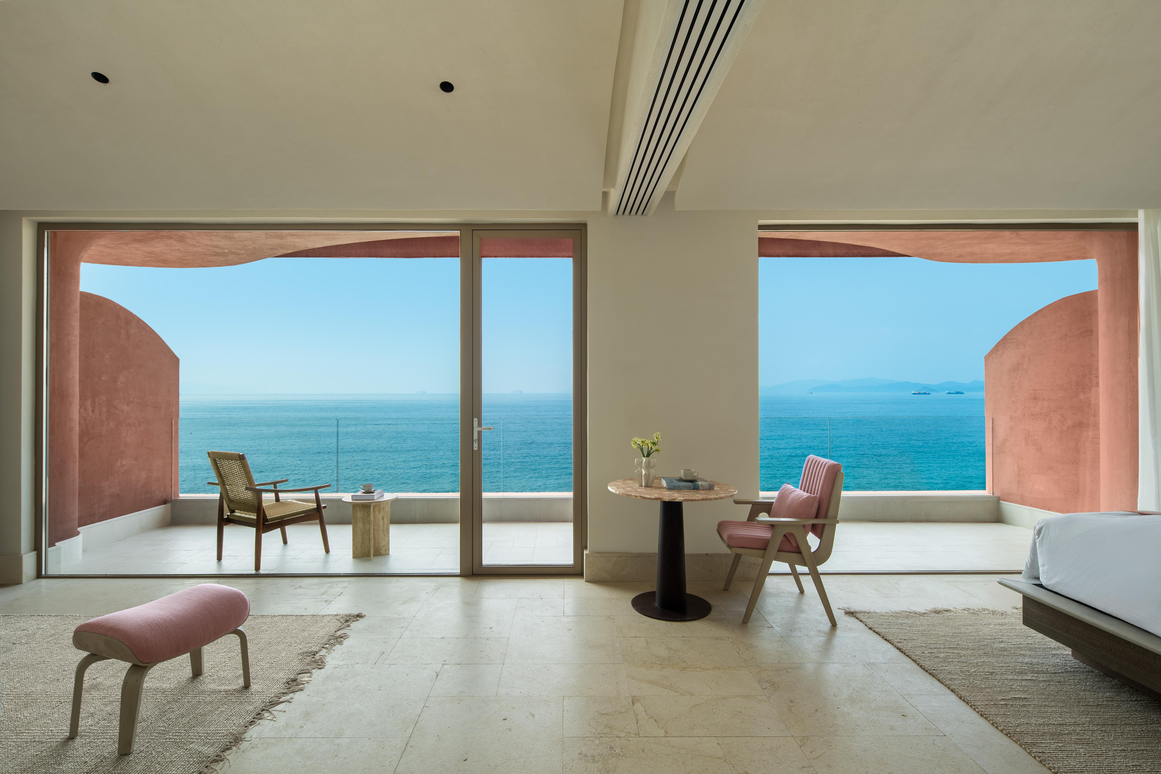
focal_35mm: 17
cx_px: 580
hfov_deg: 93.3
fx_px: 548
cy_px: 387
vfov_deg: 70.4
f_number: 11
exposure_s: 1/13
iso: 100
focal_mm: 17
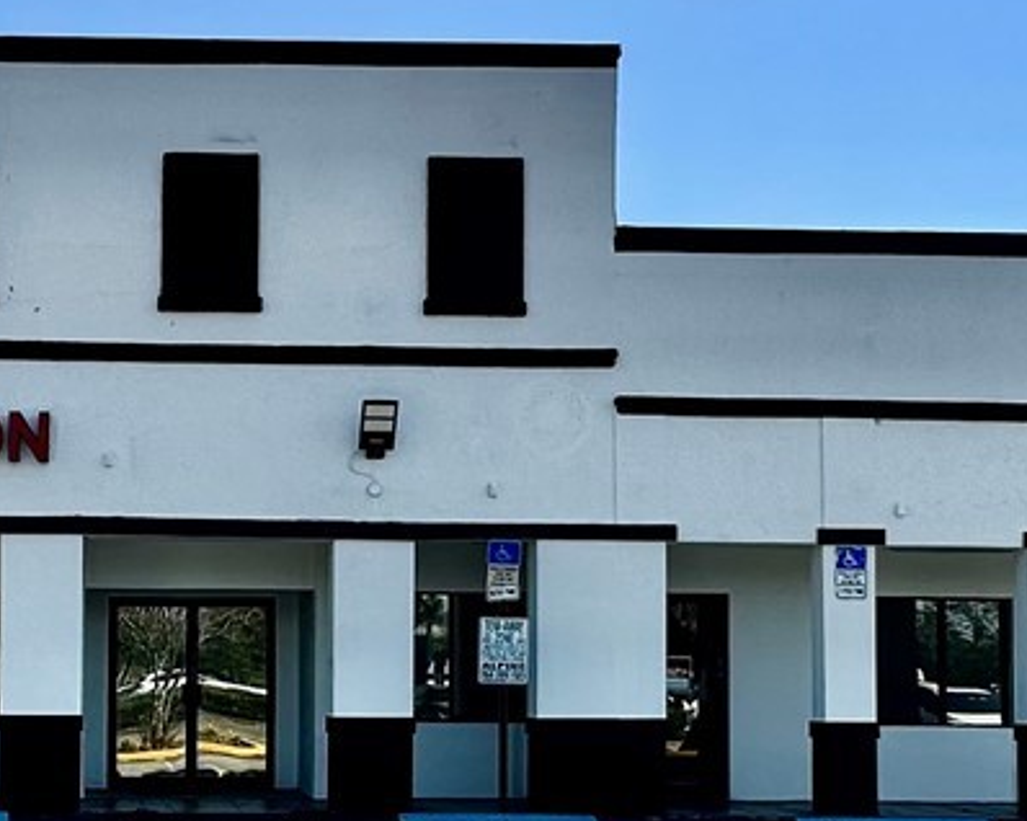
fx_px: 1671
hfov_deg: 32.7
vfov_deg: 27.3
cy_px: 607
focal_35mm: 55
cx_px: 137
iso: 50
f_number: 2.2
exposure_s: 1/1887
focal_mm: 2.22
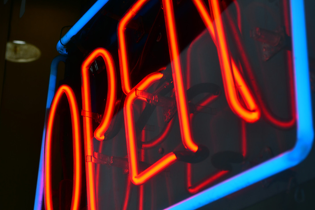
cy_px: 105
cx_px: 158
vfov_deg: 16.7
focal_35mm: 82
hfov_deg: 24.8
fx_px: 718
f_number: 7.1
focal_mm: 55
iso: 200
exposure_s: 1/250
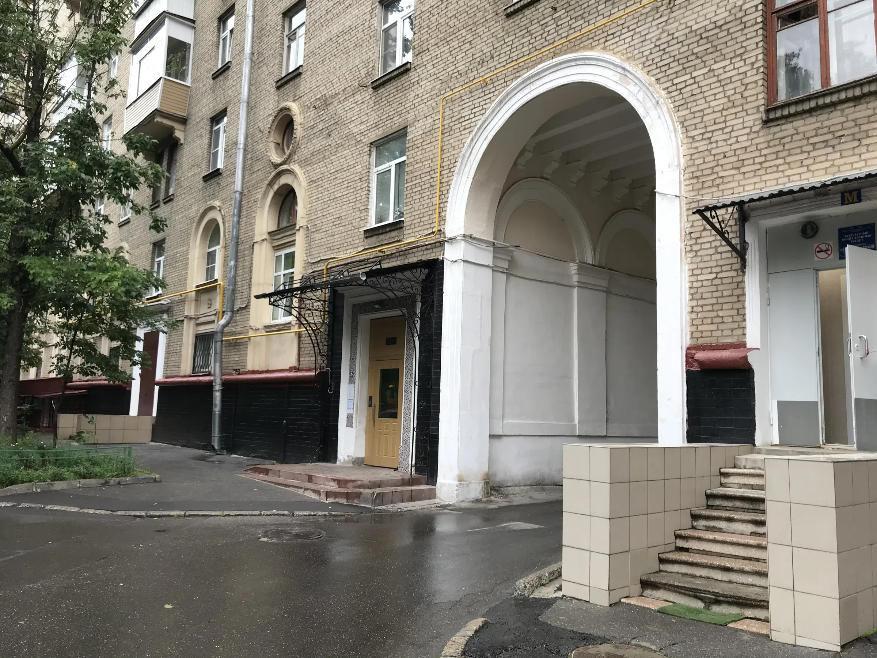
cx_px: 438
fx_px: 709
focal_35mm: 28
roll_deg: -2.9
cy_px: 329
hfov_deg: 63.4
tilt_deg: +8.2
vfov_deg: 49.7
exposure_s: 1/100
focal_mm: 3.99
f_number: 1.8
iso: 20
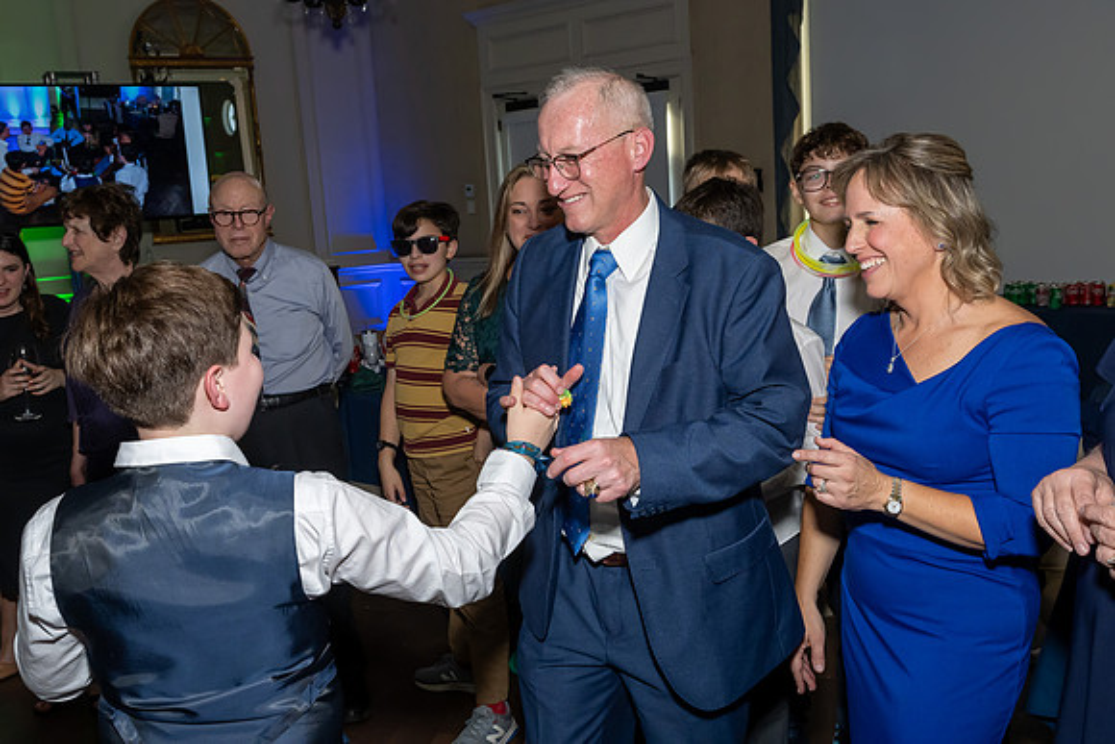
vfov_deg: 39.4
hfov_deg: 56.5
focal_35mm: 34
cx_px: 553
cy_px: 366
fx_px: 1039
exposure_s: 1/250
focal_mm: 22
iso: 1000
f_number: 7.1
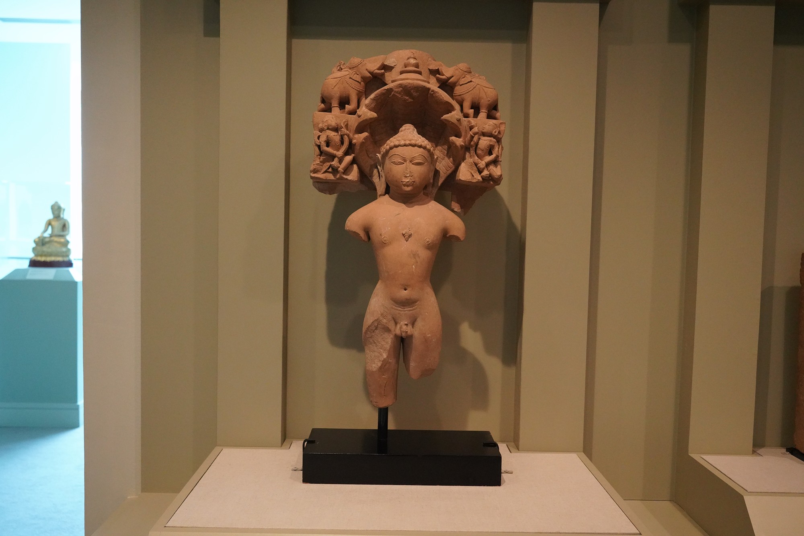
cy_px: 268
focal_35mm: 37
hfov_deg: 51.9
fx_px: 826
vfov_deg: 36.0
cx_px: 402
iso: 8000
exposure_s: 1/100
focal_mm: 37
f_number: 5.6
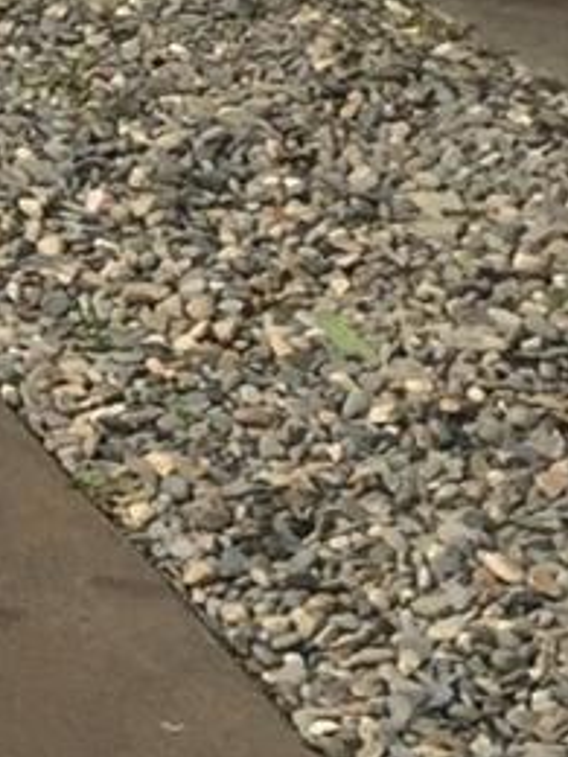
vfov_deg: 8.6
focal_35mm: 223
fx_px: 4879
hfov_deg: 6.0
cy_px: -422
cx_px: -1337
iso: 32
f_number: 2.2
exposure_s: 1/920
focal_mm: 4.15
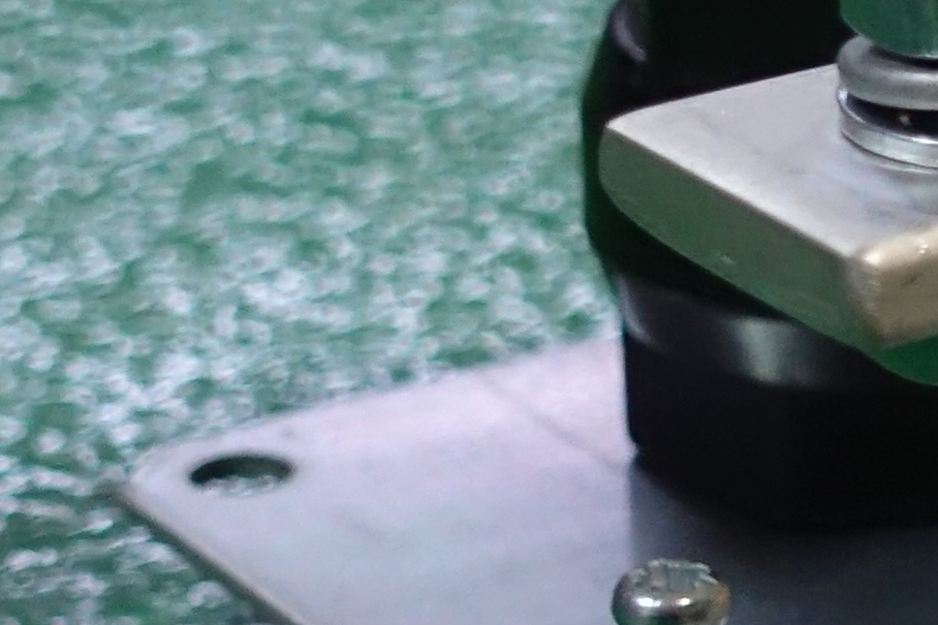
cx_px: 2121
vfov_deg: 5.7
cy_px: 267
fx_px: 6278
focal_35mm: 241
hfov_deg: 8.0
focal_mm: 14.5
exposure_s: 1/25
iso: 800
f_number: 2.8
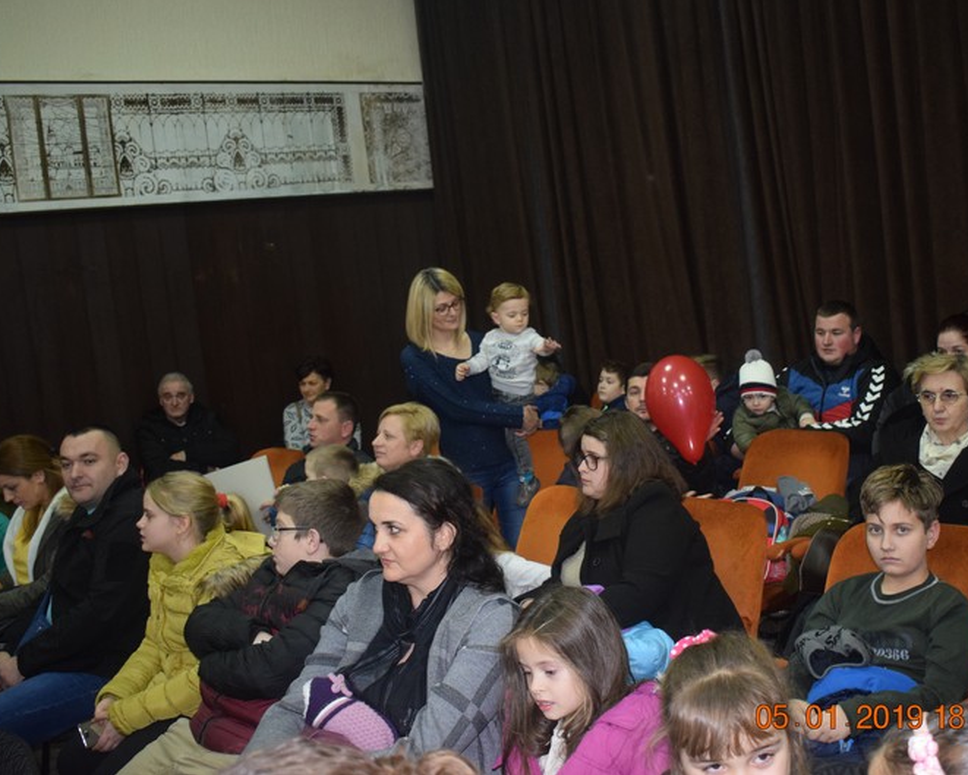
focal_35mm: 43
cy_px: 386
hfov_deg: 43.2
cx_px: 540
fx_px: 1220
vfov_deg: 35.2
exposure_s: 1/60
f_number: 4
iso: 1800
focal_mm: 25
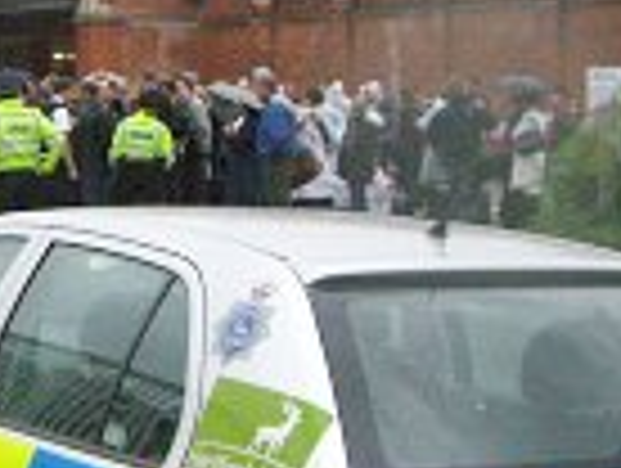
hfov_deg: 20.0
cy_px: 243
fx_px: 1725
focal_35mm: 96
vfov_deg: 15.4
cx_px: 50
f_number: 4.3
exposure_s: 1/250
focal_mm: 6.2
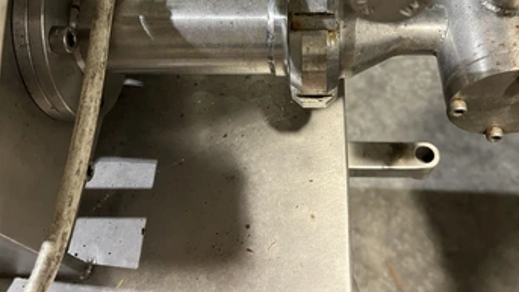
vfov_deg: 35.2
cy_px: 88
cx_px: 300
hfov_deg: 59.2
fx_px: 454
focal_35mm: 33
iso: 500
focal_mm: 5.1
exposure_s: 1/33
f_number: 1.6
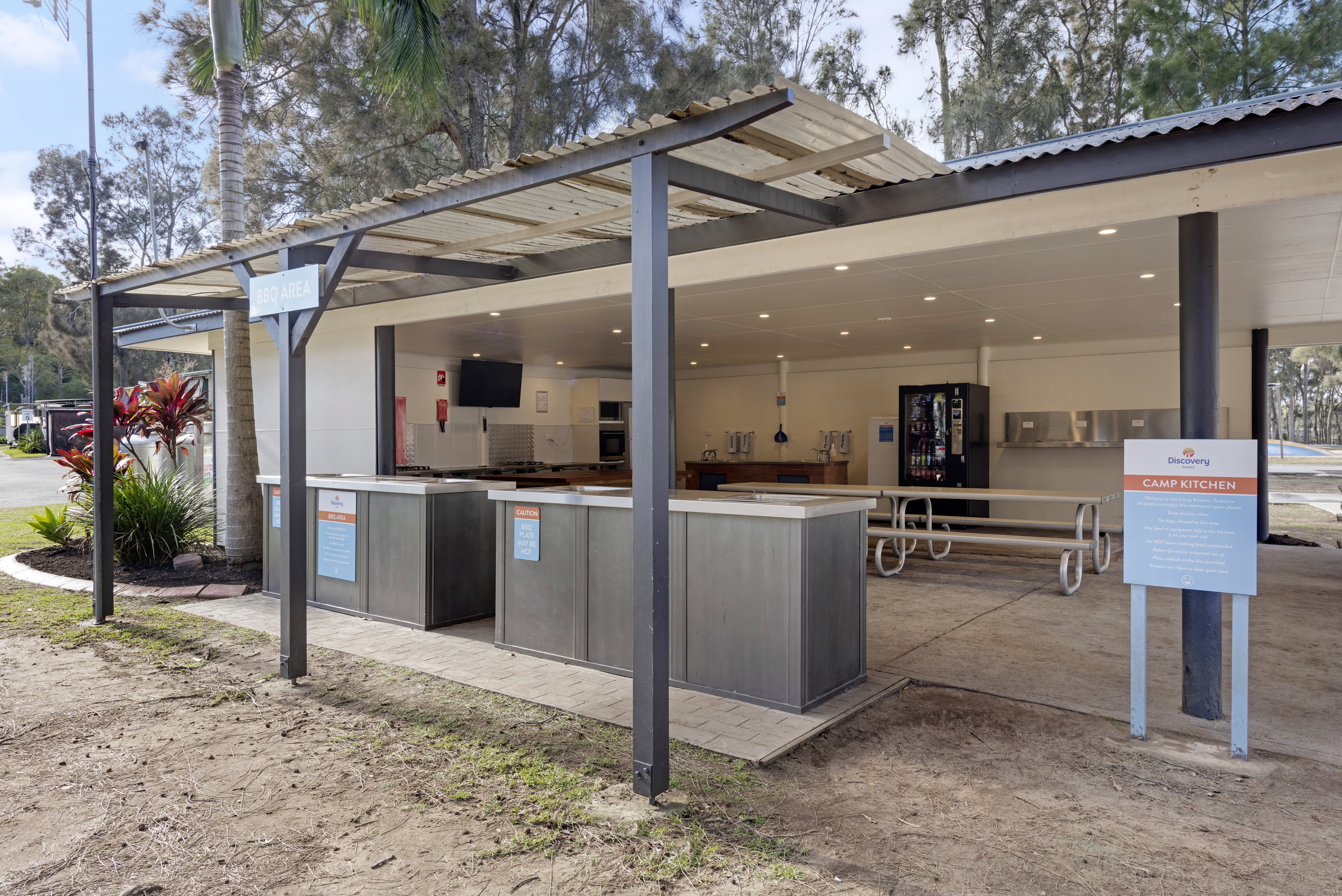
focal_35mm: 22
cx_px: 671
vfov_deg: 57.3
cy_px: 448
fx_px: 820
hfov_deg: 78.6
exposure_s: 1/60
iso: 320
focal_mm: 22
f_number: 10
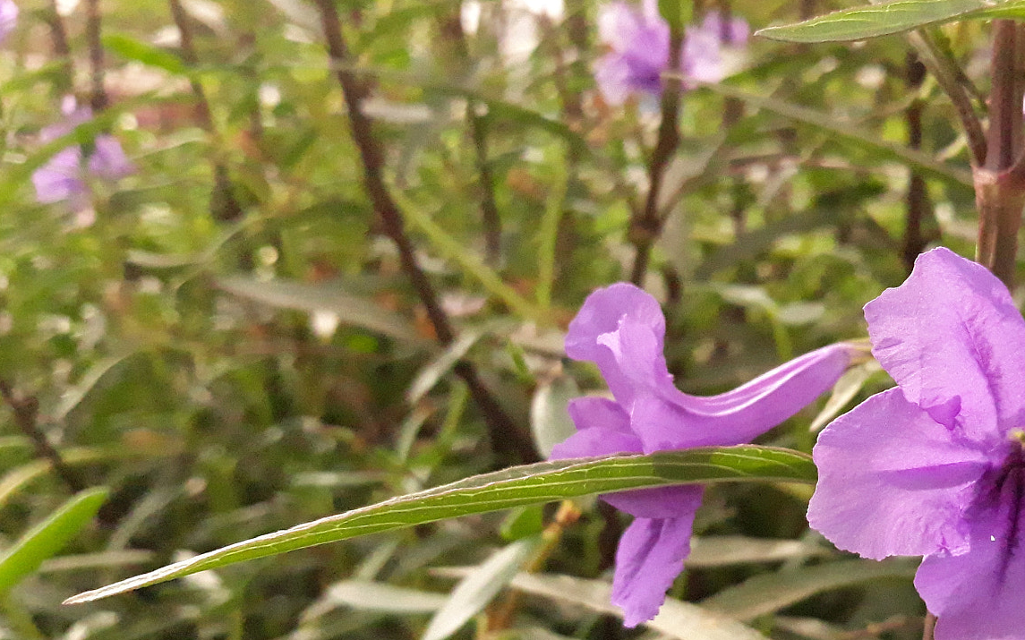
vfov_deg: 31.6
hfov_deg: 48.2
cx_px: 705
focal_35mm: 40
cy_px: 445
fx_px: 1117
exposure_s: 1/7752
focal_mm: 3.71
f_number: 1.7
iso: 800
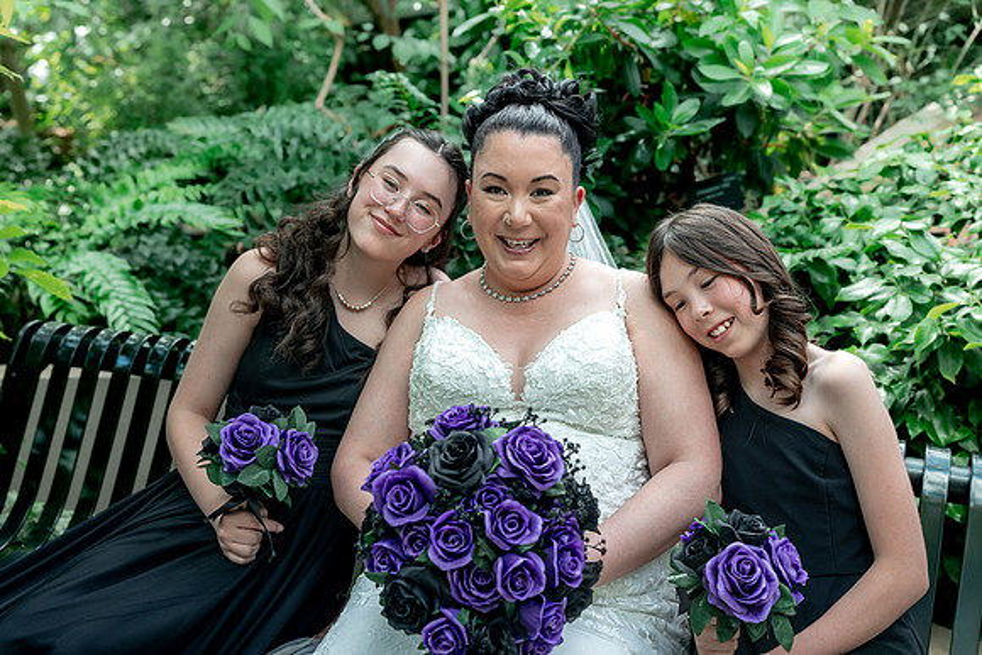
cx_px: 491
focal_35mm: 44
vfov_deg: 30.5
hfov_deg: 44.5
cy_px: 328
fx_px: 1200
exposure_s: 1/160
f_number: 3.5
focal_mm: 44
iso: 200
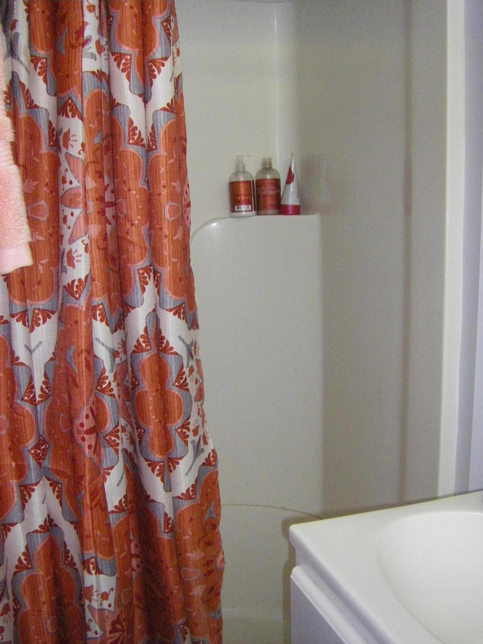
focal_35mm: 38
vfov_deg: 49.0
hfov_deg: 37.7
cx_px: 242
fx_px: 707
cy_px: 322
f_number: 3.5
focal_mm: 6.3
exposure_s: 1/50
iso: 800
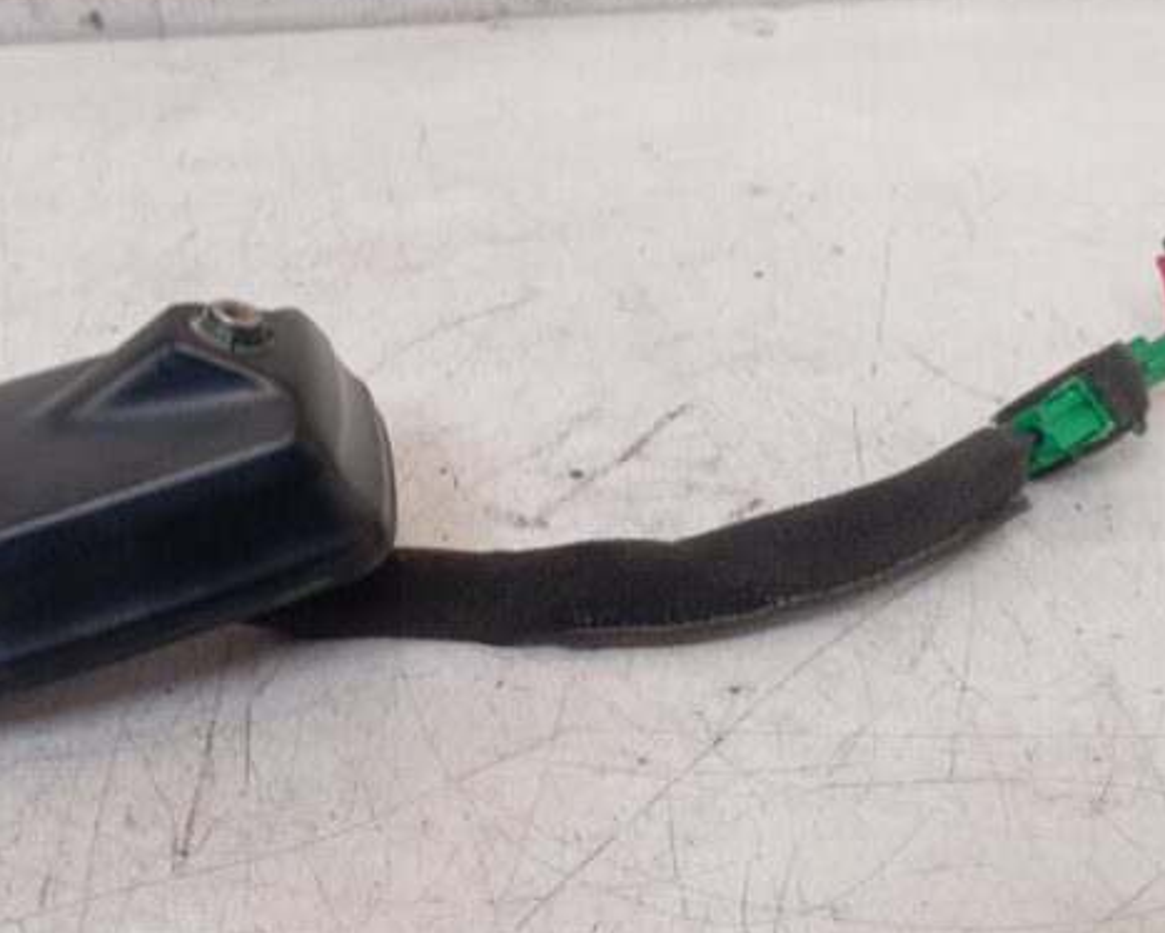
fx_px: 1414
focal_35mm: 41
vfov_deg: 36.5
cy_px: 420
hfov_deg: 44.5
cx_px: 449
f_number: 1.8
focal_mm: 4.22
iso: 248
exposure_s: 1/33.3
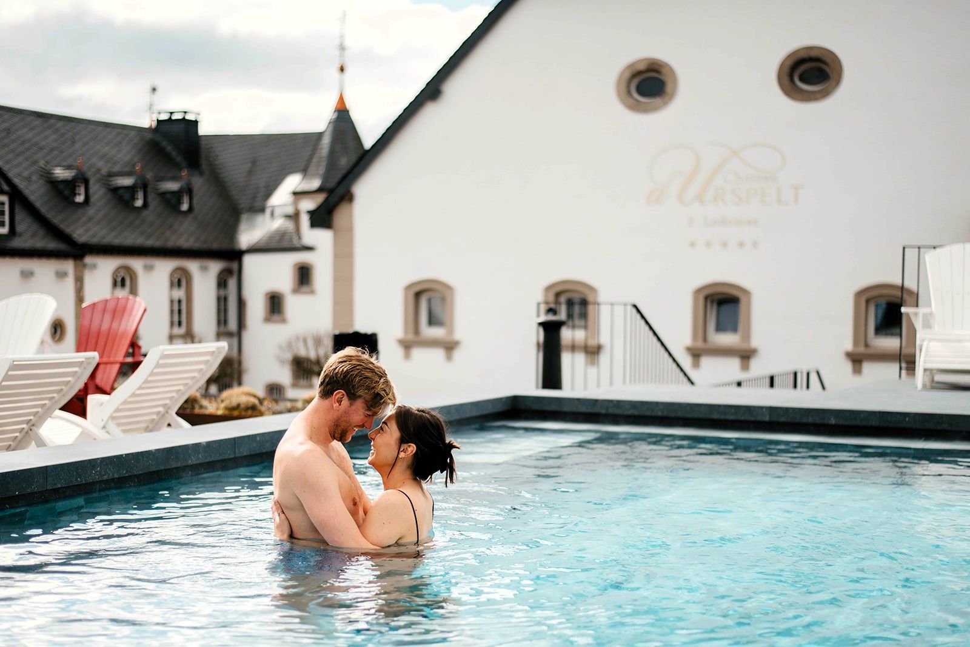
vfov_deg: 27.0
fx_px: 1347
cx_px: 485
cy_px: 324
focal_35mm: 50
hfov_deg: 39.6
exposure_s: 1/6400
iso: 160
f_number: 1.8
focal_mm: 50
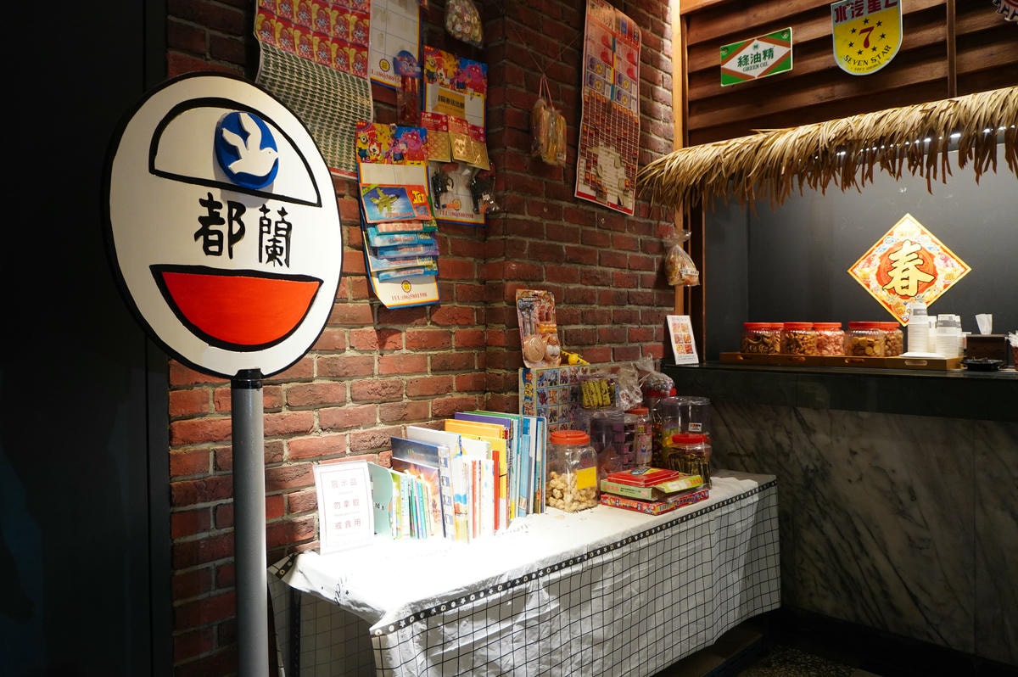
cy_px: 338
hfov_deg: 70.5
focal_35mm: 26
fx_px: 720
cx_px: 509
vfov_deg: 50.3
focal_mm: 17
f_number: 3.5
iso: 1000
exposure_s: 1/30
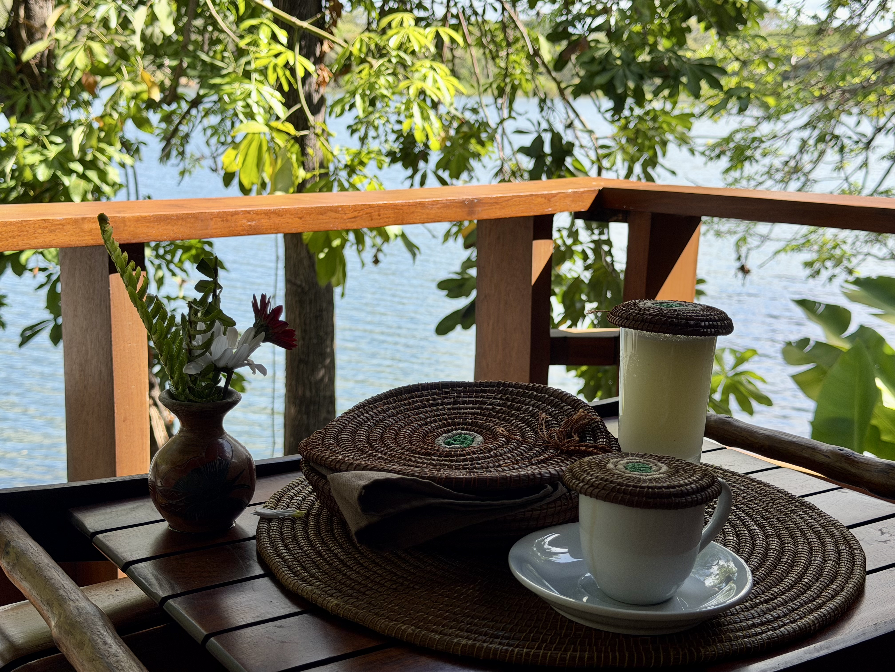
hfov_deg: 39.7
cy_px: 336
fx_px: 1241
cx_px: 448
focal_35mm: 48
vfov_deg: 30.3
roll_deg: -1.8
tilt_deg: -12.1
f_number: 1.78
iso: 64
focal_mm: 6.76
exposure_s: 1/1133
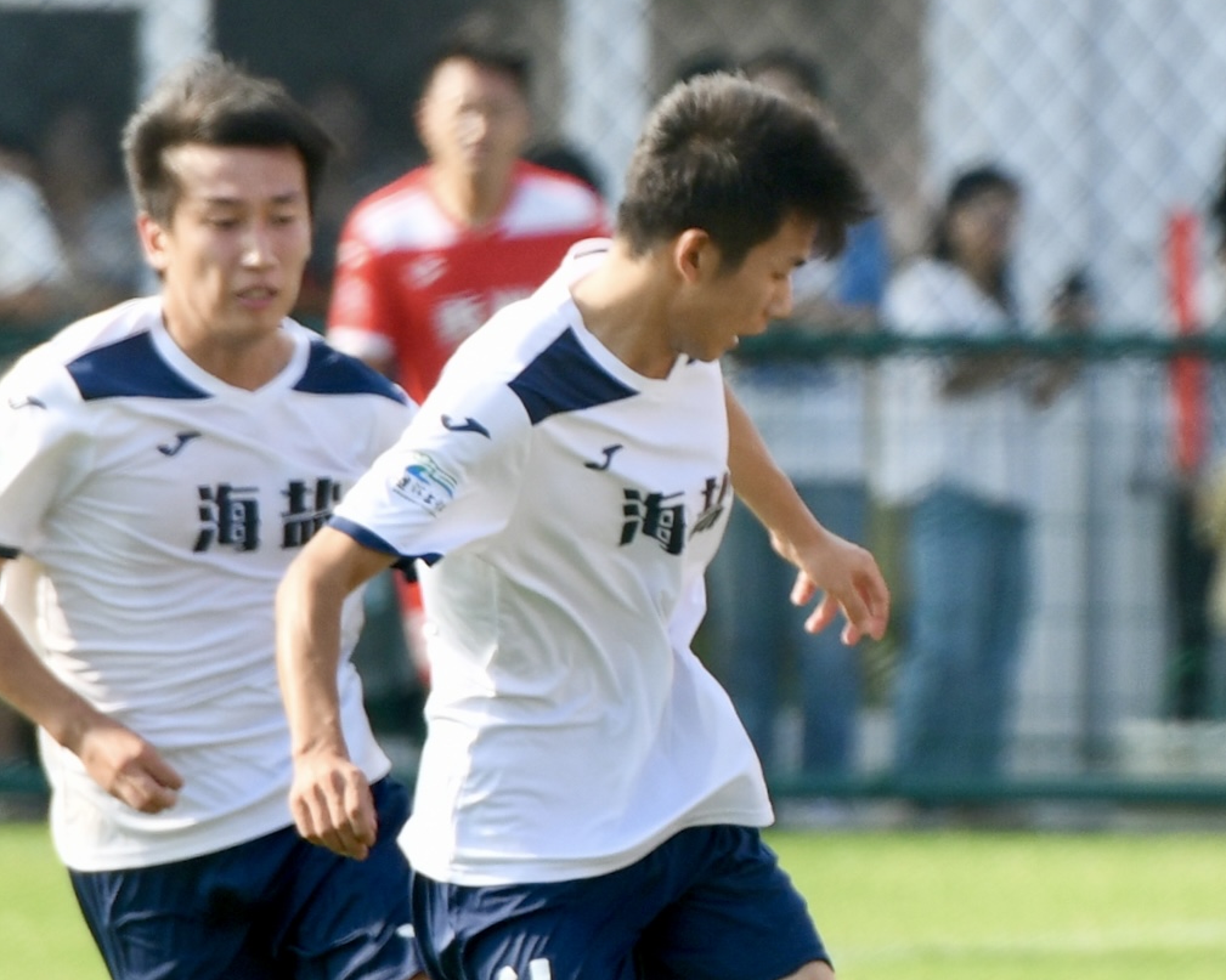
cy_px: 128
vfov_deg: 1.6
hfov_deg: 2.0
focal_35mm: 948
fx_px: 34395
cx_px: 1676
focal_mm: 200
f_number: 4
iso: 160
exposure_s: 1/1600
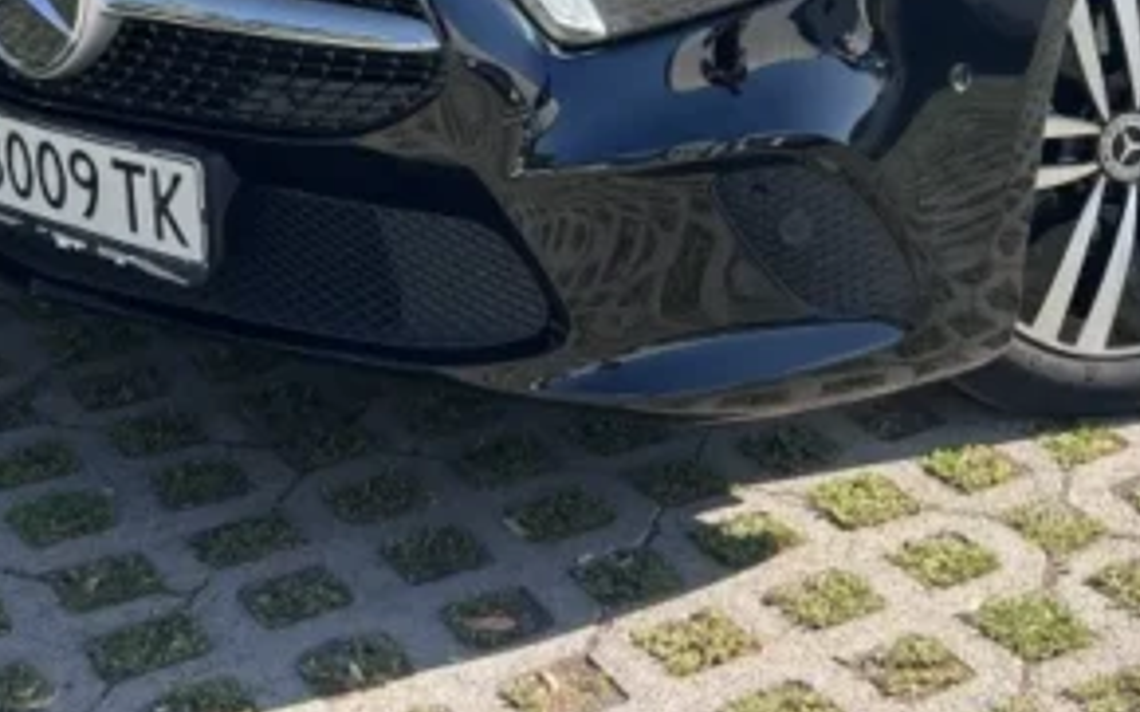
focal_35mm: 73
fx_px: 2267
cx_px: 806
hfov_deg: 28.0
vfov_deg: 16.5
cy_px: -311
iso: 50
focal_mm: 5.7
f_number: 1.5
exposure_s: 1/1112
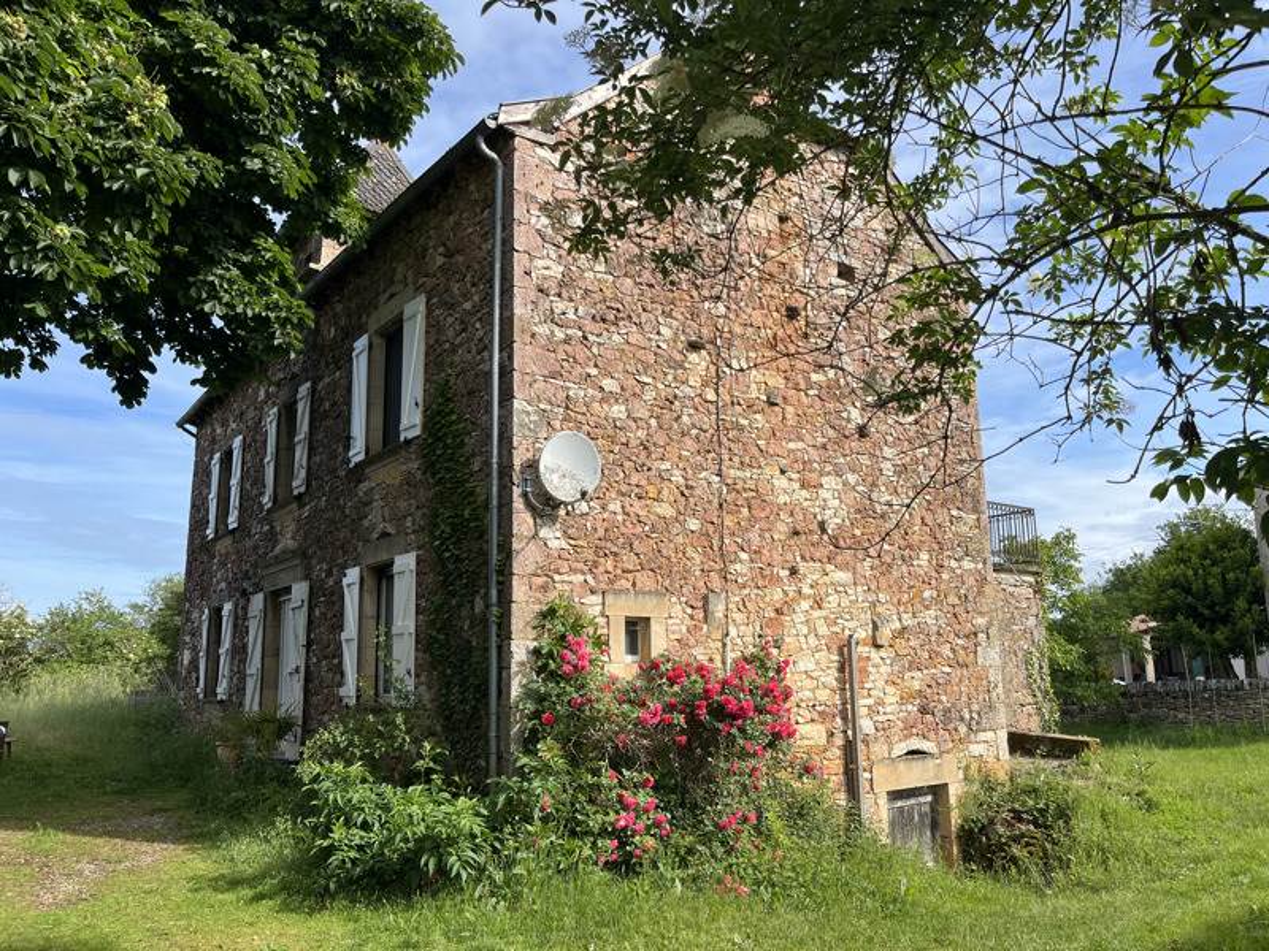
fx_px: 953
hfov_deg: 67.3
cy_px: 476
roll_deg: +0.4
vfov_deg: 53.1
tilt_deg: +10.6
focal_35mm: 26
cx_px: 634
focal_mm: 5.1
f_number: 1.6
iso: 50
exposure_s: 1/2632
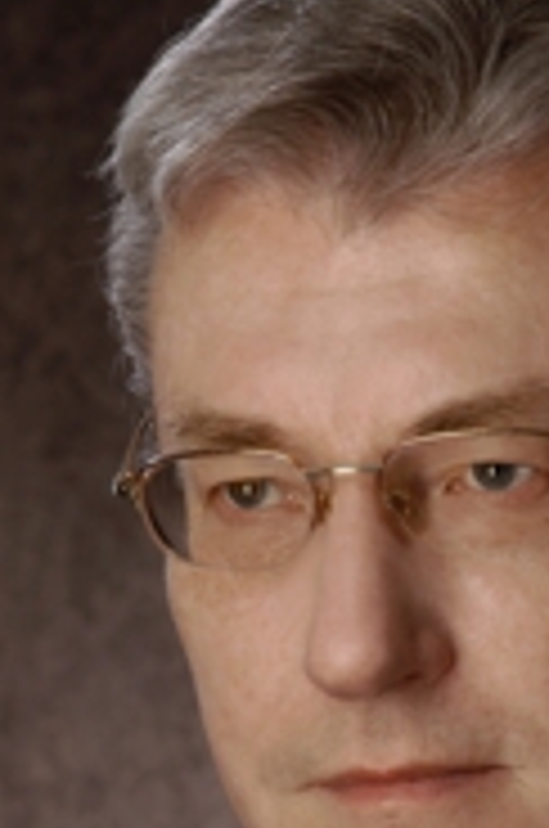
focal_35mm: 430
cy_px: 718
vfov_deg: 4.8
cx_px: 459
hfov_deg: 3.2
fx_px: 9876
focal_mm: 125
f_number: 13
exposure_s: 1/125
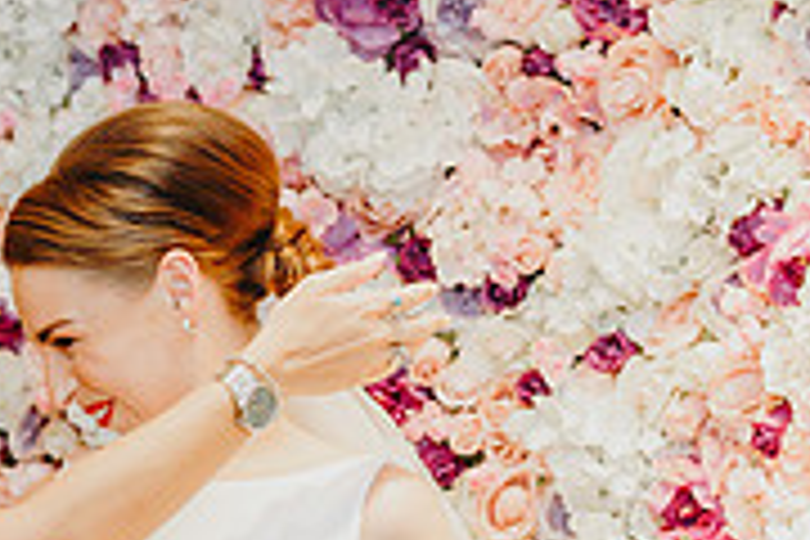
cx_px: -63
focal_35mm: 113
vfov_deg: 11.6
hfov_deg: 17.5
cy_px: 817
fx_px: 2542
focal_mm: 35
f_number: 2.2
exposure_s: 1/200
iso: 640
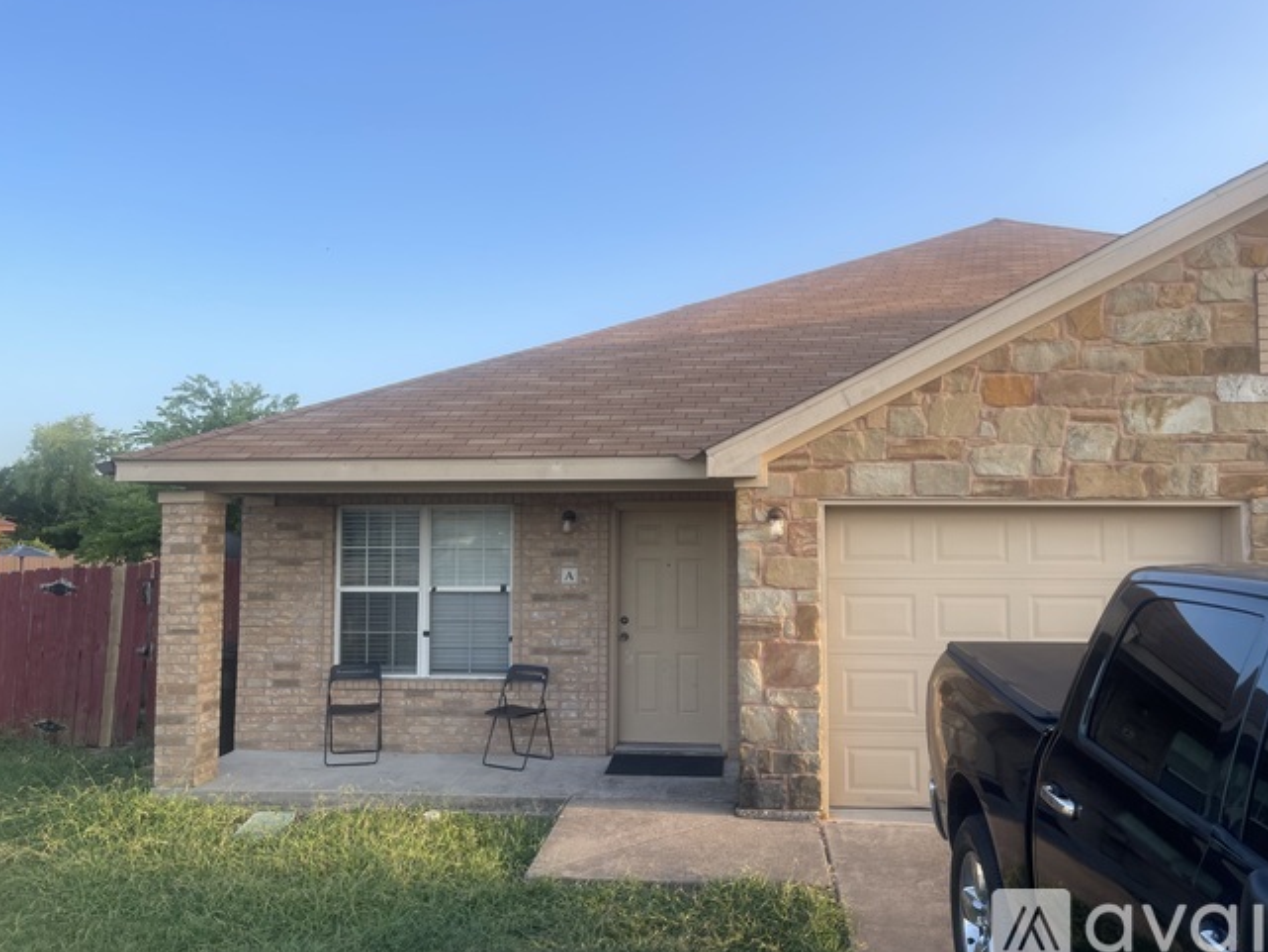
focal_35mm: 26
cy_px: 473
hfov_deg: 67.3
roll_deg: -0.5
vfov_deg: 53.1
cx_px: 652
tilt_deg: +3.7
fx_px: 953
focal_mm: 5.1
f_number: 1.6
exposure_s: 1/740
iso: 32
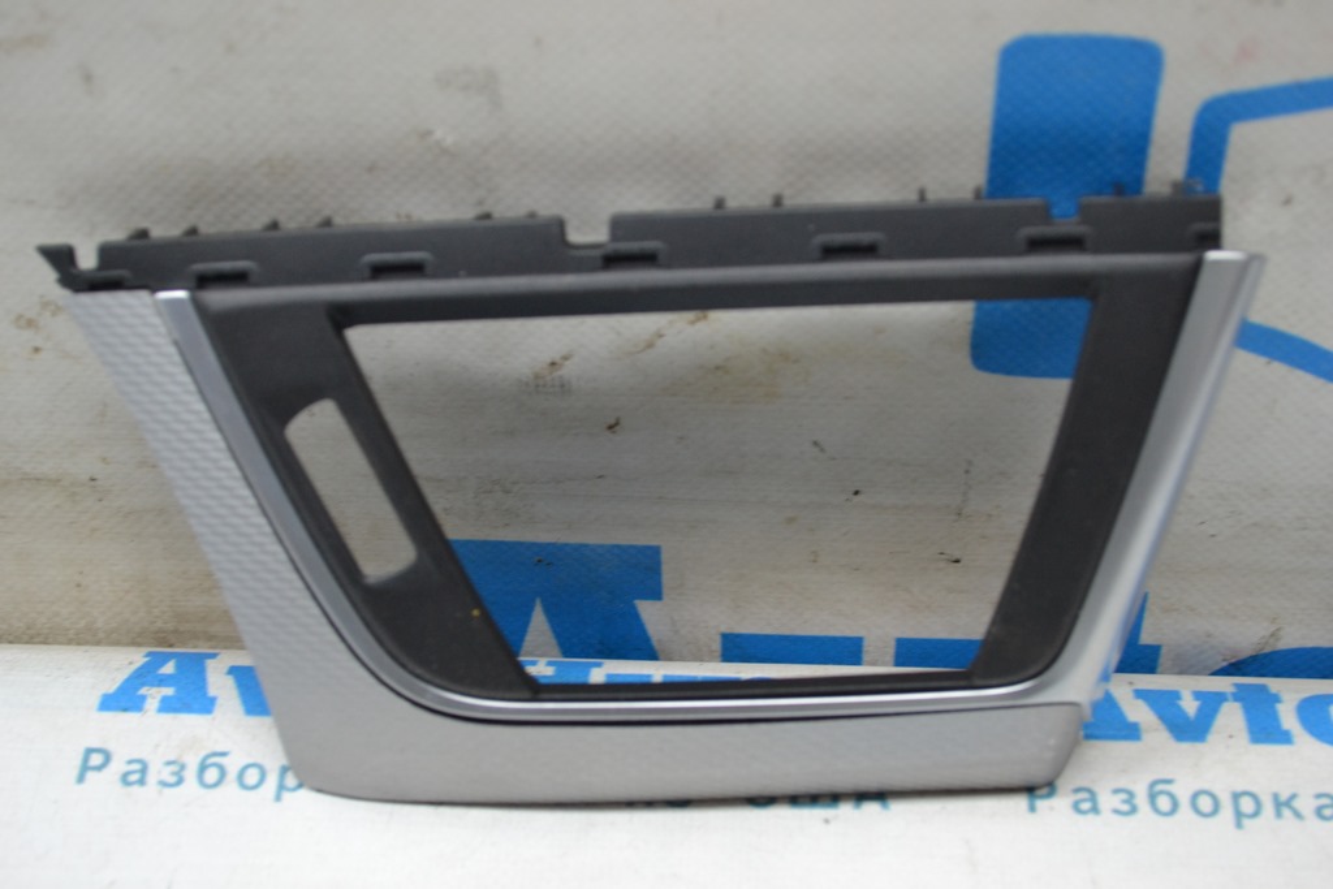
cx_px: 666
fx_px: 2333
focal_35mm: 63
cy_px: 444
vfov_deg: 21.6
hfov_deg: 31.9
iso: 720
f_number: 5.3
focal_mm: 42
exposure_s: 1/60
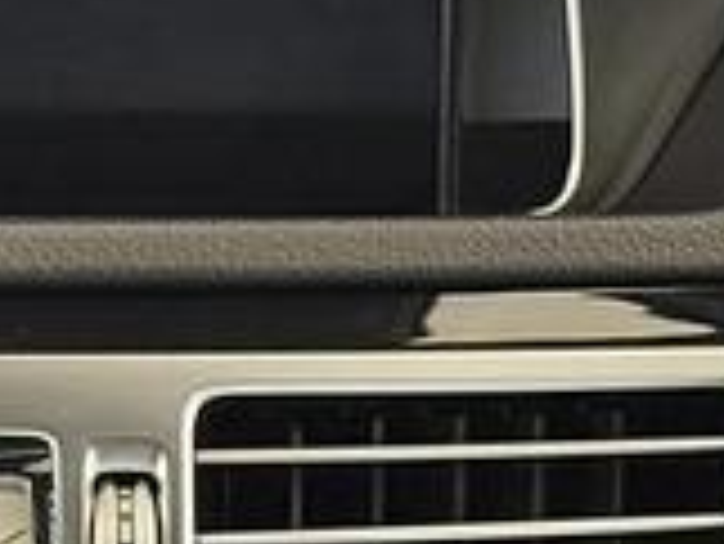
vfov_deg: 5.2
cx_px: -76
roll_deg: +0.8
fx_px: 5986
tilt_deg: -22.0
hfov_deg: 6.9
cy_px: 755
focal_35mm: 286
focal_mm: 6.76
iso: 640
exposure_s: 1/30
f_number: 1.78
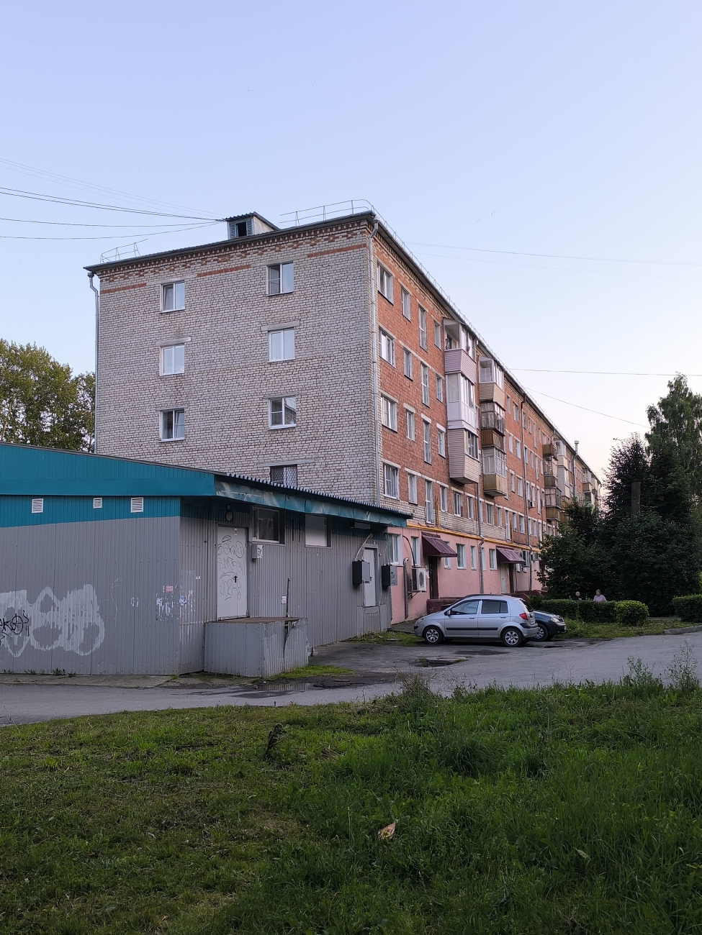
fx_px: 811
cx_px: 351
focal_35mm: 30
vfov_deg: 60.0
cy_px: 468
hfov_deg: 46.8
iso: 250
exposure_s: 1/100
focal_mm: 6.14
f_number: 1.65
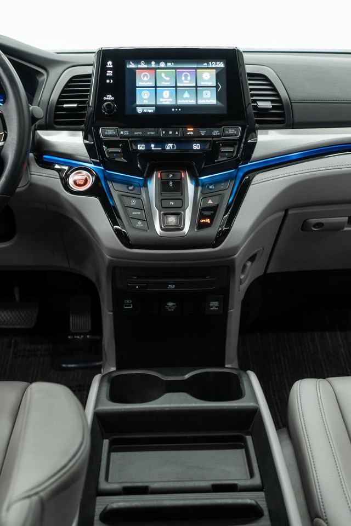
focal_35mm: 42
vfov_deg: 46.4
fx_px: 614
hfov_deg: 31.9
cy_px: 263
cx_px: 176
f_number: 3.2
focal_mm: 28
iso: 640
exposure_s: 1/40
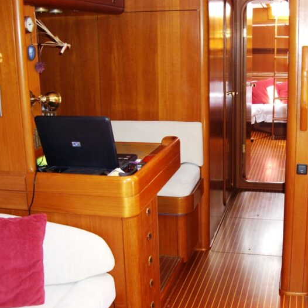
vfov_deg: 34.7
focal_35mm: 49
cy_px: 146
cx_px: 206
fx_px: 493
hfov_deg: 34.3
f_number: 2.8
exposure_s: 1/60
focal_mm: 7.9
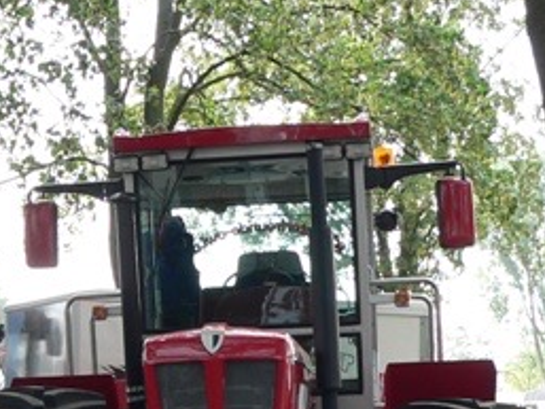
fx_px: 1764
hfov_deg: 17.0
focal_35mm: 112
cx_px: -57
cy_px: 424
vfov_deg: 13.0
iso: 80
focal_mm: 6
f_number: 3.7
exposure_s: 1/125
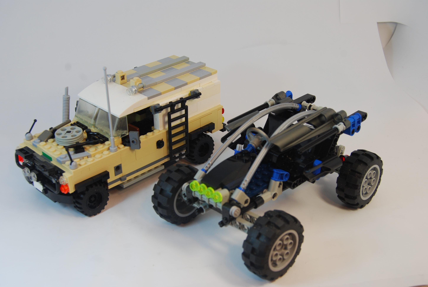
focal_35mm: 46
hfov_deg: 42.2
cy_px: 144
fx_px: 554
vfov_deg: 29.1
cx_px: 214
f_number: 7.1
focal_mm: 31
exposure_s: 1/60
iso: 200
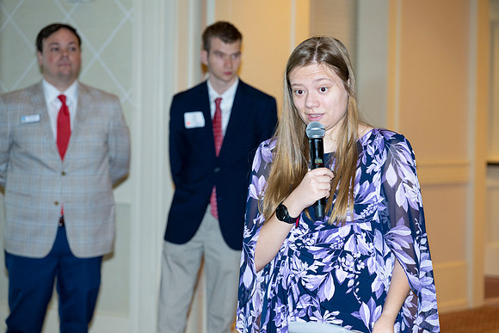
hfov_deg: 17.1
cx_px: 250
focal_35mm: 120
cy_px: 166
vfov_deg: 11.4
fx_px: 1664
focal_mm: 120
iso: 1000
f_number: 5.6
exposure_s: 1/100
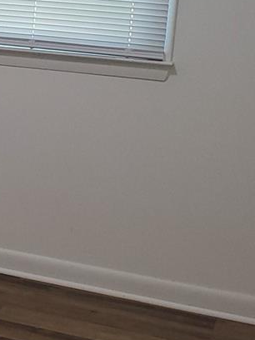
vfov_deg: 19.9
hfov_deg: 13.7
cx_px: -185
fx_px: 963
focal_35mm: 98
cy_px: 96
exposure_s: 1/40
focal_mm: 4.3
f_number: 2.4
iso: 125
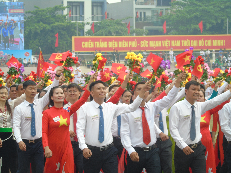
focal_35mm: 186
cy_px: 86
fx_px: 1241
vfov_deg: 8.0
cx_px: 116
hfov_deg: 10.6
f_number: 5
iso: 80
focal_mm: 33
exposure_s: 1/125
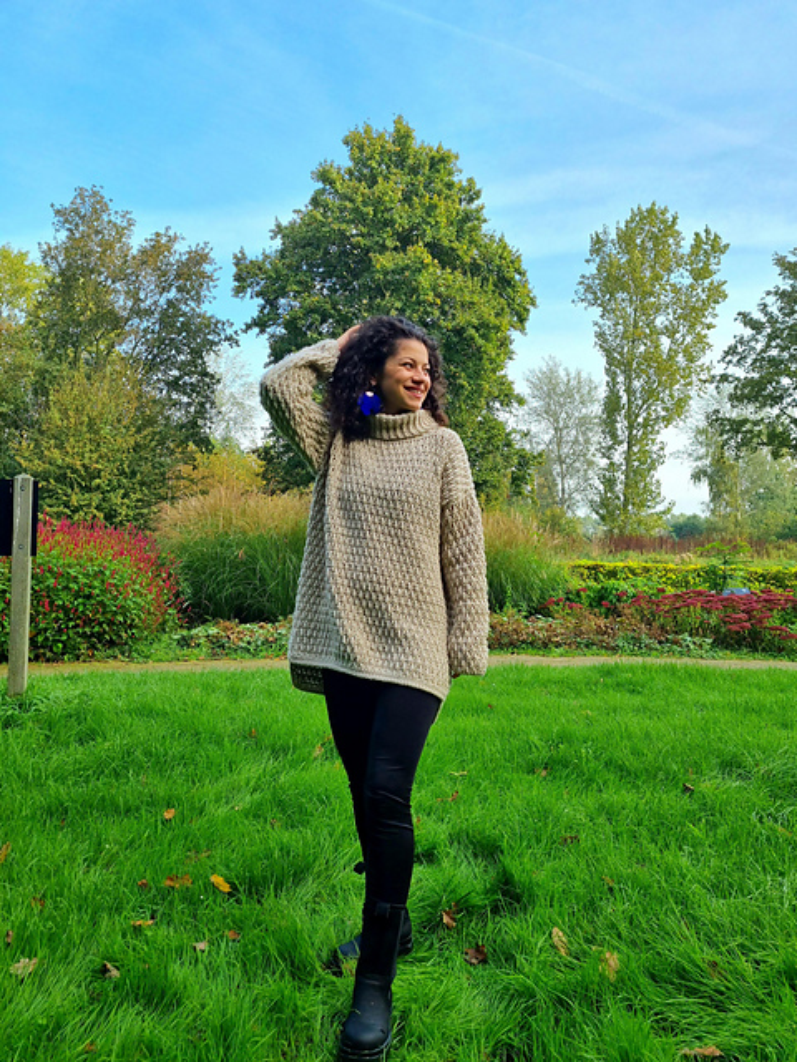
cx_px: 398
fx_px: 798
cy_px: 531
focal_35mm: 26
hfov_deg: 53.1
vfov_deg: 67.3
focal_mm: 5.4
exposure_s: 1/833
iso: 50
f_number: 1.8
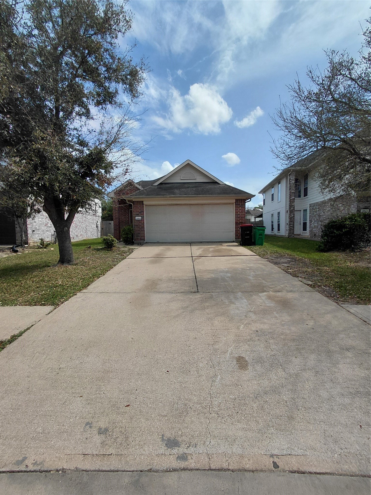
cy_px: 248
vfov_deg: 94.5
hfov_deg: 78.1
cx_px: 186
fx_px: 229
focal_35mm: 16
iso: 40
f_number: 2.2
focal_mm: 1.64
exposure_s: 1/3855
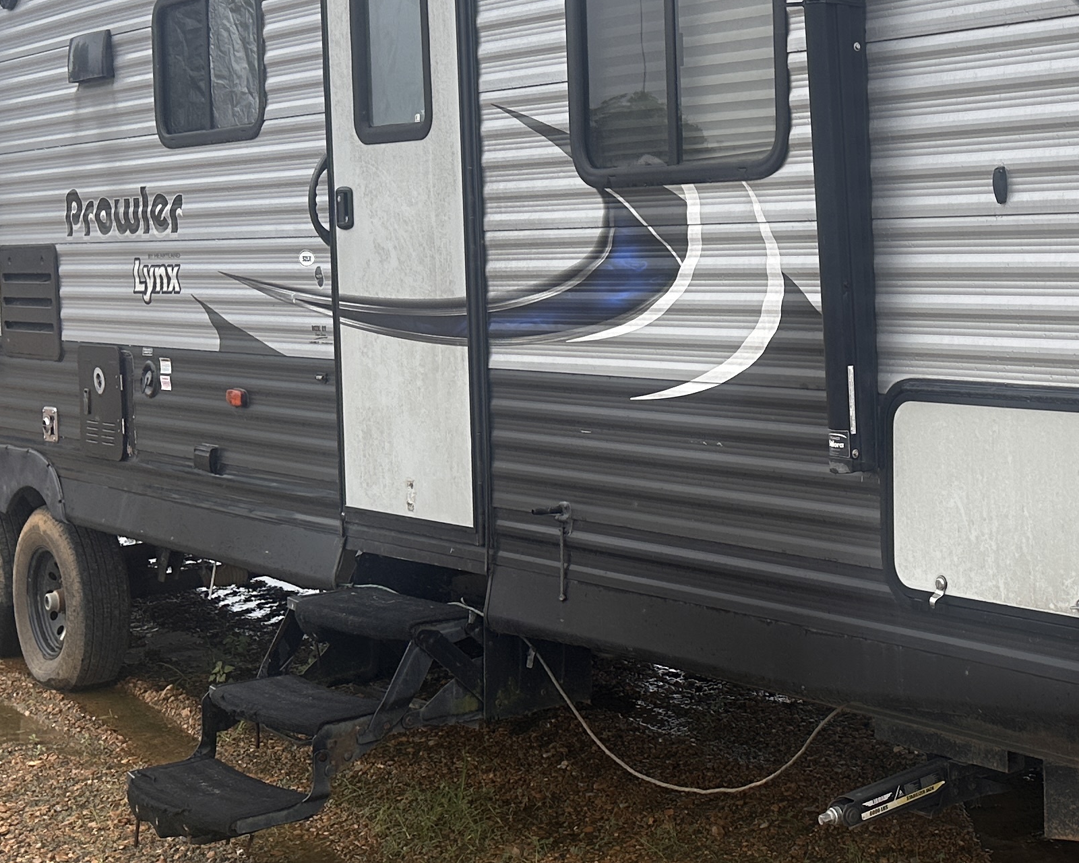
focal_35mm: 59
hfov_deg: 30.6
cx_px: 959
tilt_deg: -1.4
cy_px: 245
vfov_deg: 25.6
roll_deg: +1.1
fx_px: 1884
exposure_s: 1/1779
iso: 80
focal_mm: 6.86
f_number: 1.78
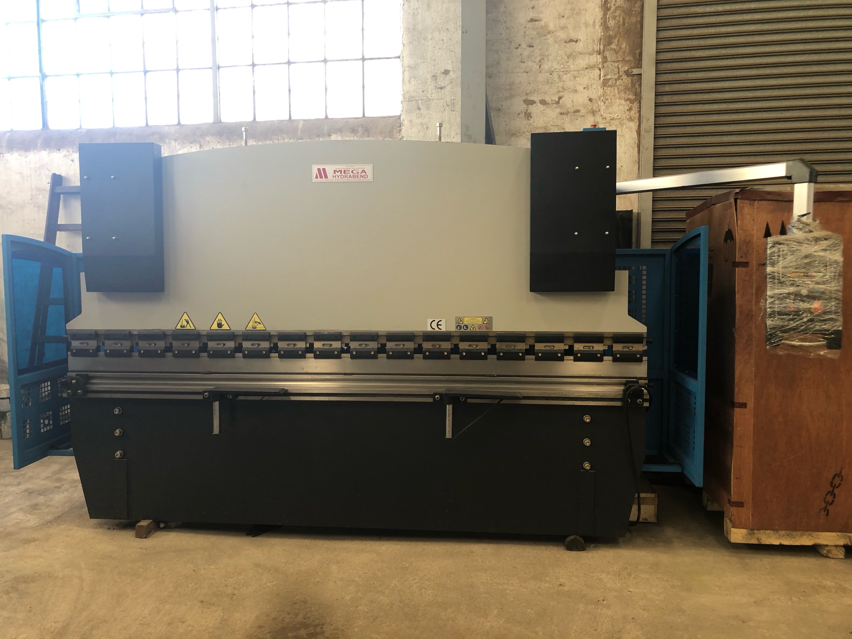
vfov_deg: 49.7
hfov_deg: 63.4
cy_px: 320
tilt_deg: -2.8
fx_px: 689
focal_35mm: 28
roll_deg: -1.7
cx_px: 426
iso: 25
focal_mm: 3.99
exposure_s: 1/40
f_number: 1.8
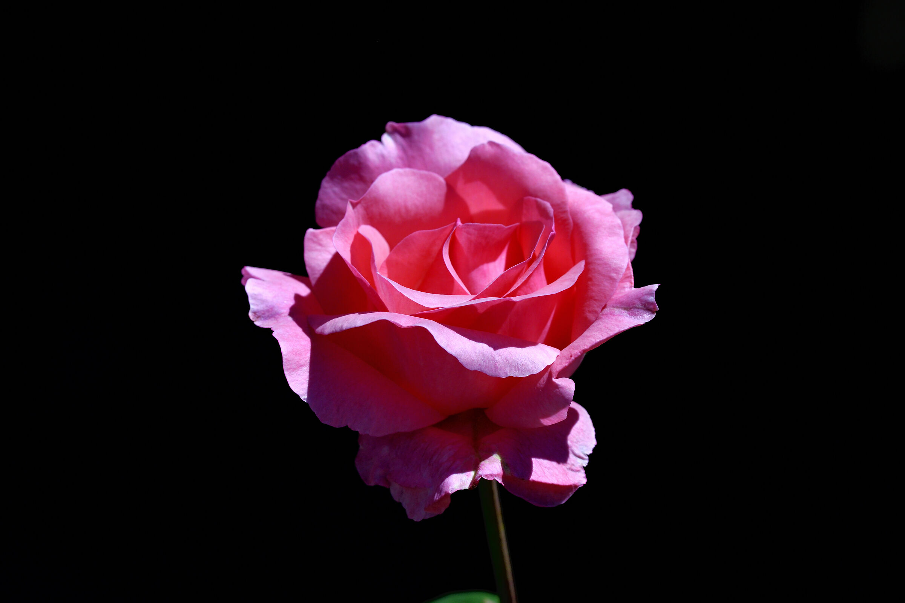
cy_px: 302
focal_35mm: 135
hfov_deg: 15.2
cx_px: 452
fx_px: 3393
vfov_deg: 10.2
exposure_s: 1/3200
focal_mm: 90
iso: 400
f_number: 7.1
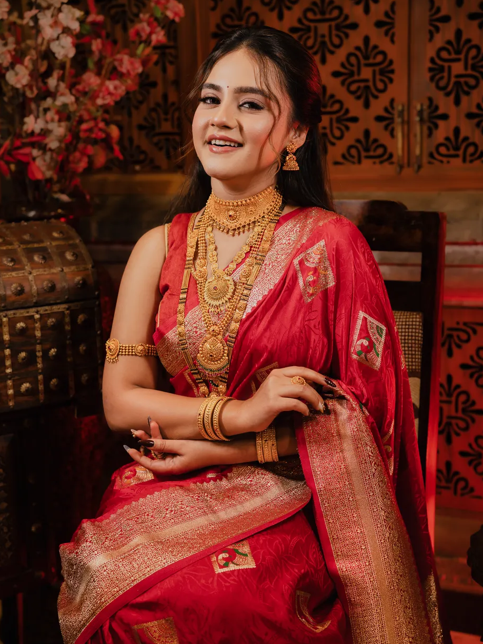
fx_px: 1023
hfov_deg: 26.6
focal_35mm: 55
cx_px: 240
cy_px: 327
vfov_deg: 34.9
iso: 800
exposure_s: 1/160
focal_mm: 50
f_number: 3.5
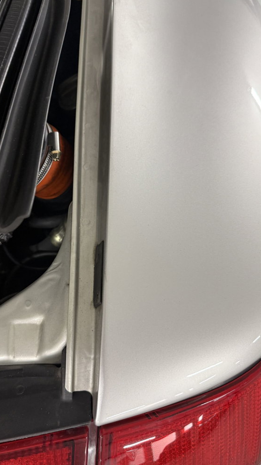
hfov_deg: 42.5
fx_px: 332
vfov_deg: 69.9
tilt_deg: -45.9
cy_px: 234
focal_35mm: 27
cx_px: 94
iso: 250
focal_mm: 6.76
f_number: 1.78
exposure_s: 1/50
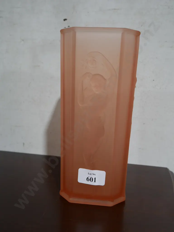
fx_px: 228
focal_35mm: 34
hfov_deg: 41.8
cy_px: 116
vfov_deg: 54.0
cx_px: 87
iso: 400
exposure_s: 1/60
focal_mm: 17
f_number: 4
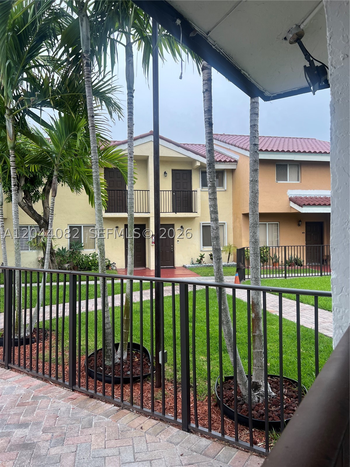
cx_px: 175
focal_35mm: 26
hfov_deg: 53.1
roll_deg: +0.9
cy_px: 234
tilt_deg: -1.8
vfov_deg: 67.3
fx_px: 351
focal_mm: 5.7
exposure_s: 1/152
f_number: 1.5
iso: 40
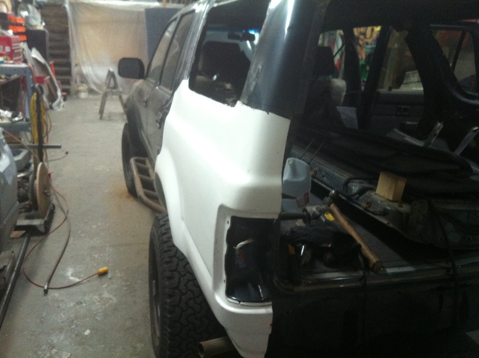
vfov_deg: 40.6
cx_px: 240
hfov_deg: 52.7
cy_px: 179
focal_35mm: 35
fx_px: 484
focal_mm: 3.85
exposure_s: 1/15
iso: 320
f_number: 2.8
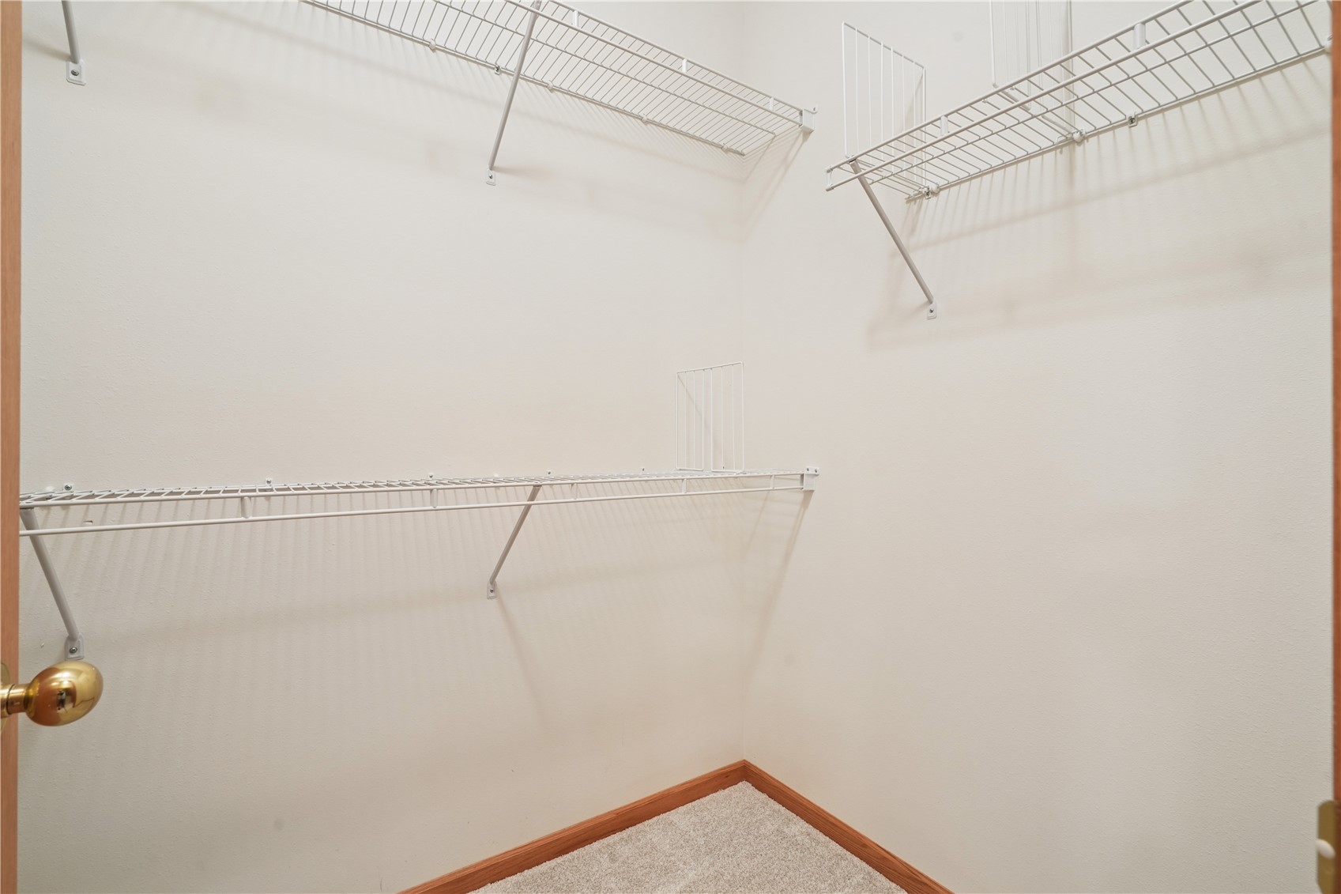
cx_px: 670
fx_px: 596
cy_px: 447
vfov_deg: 73.7
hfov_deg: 96.7
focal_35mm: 16
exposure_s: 1/4
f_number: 10
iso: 400
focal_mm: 16
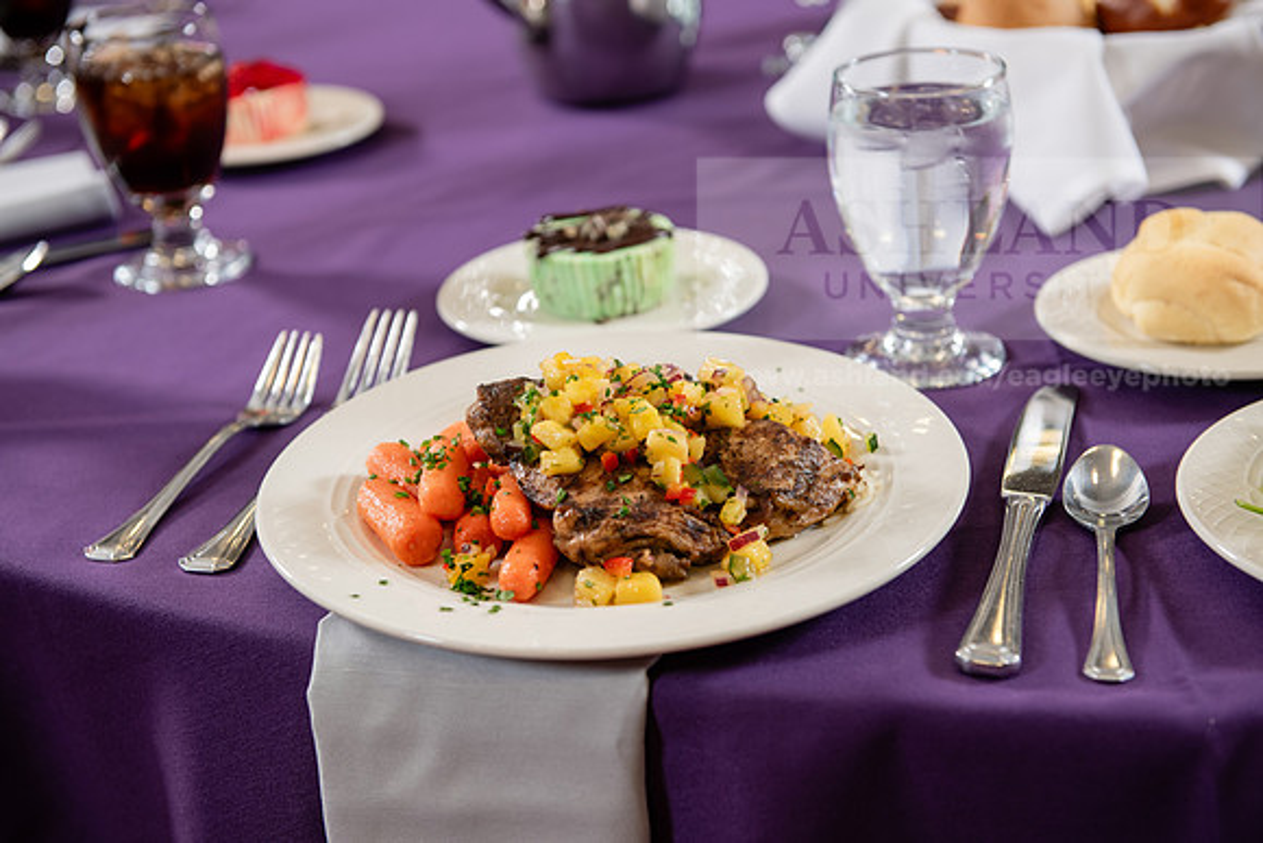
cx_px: 632
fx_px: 2105
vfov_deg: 22.6
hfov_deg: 33.4
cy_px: 422
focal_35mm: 60
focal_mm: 60
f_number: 4
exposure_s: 1/160
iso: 400
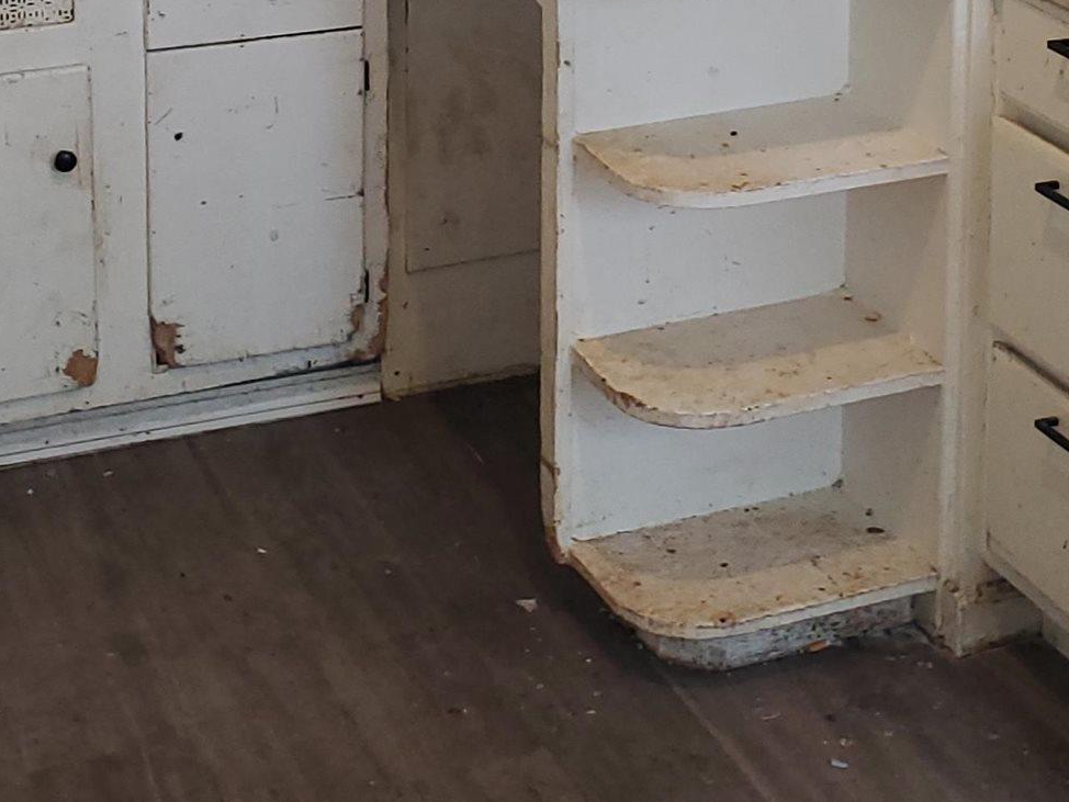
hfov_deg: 23.6
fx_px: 2533
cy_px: -297
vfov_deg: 16.8
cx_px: 788
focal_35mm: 82
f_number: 2.4
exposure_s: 1/40
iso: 125
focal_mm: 4.3
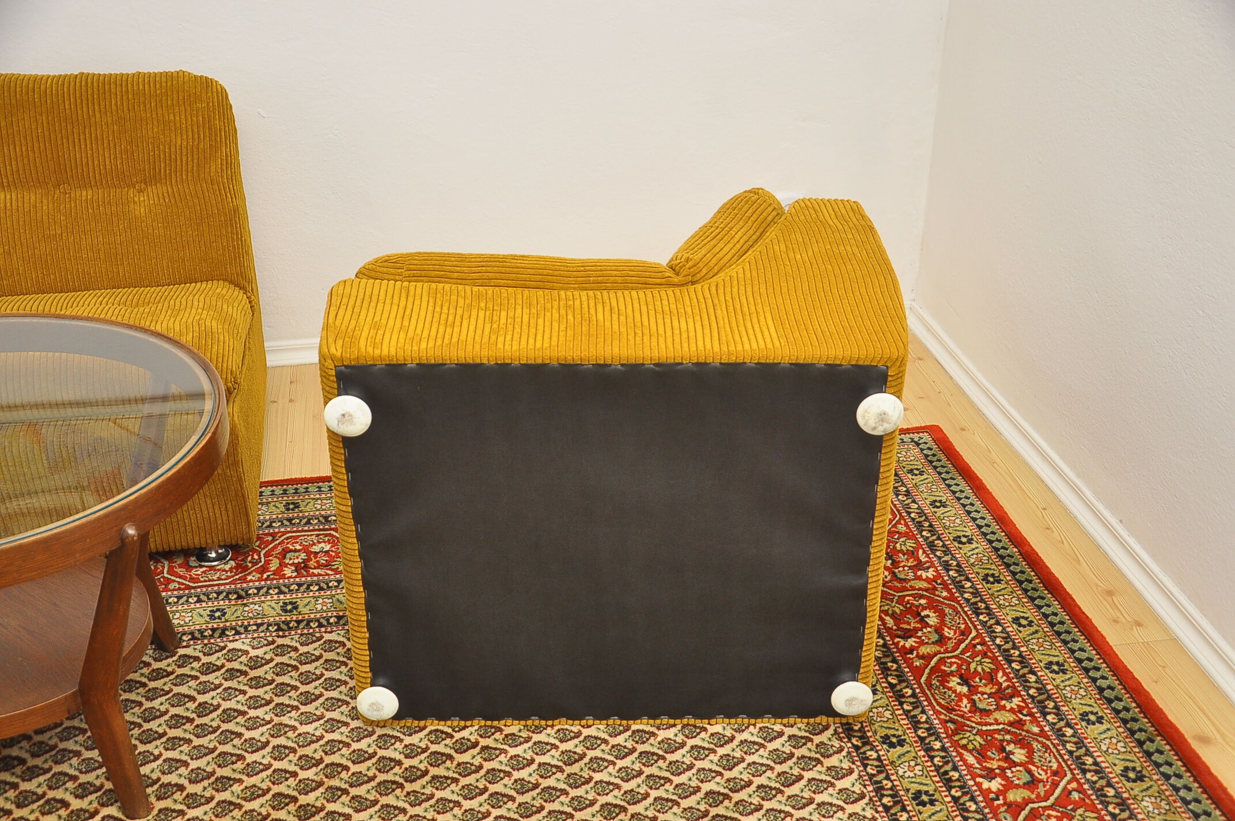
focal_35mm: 42
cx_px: 618
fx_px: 1439
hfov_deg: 46.4
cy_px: 410
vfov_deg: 31.8
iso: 400
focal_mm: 28
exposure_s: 1/200
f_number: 4.5
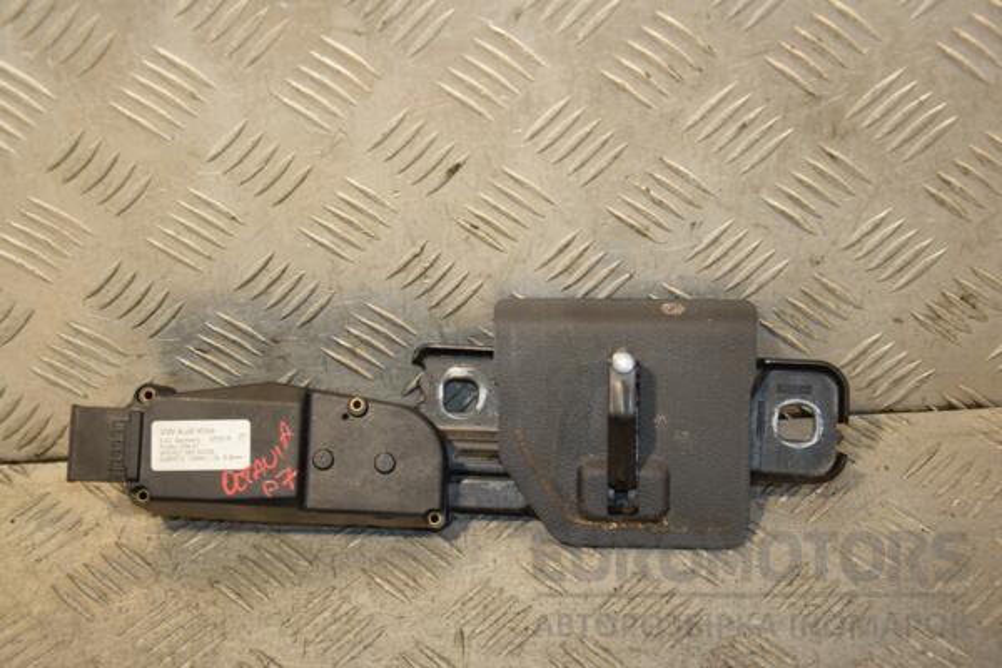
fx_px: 2004
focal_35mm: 72
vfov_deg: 18.9
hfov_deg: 28.1
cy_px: 334
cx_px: 501
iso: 800
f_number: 4.8
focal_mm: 48
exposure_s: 1/160
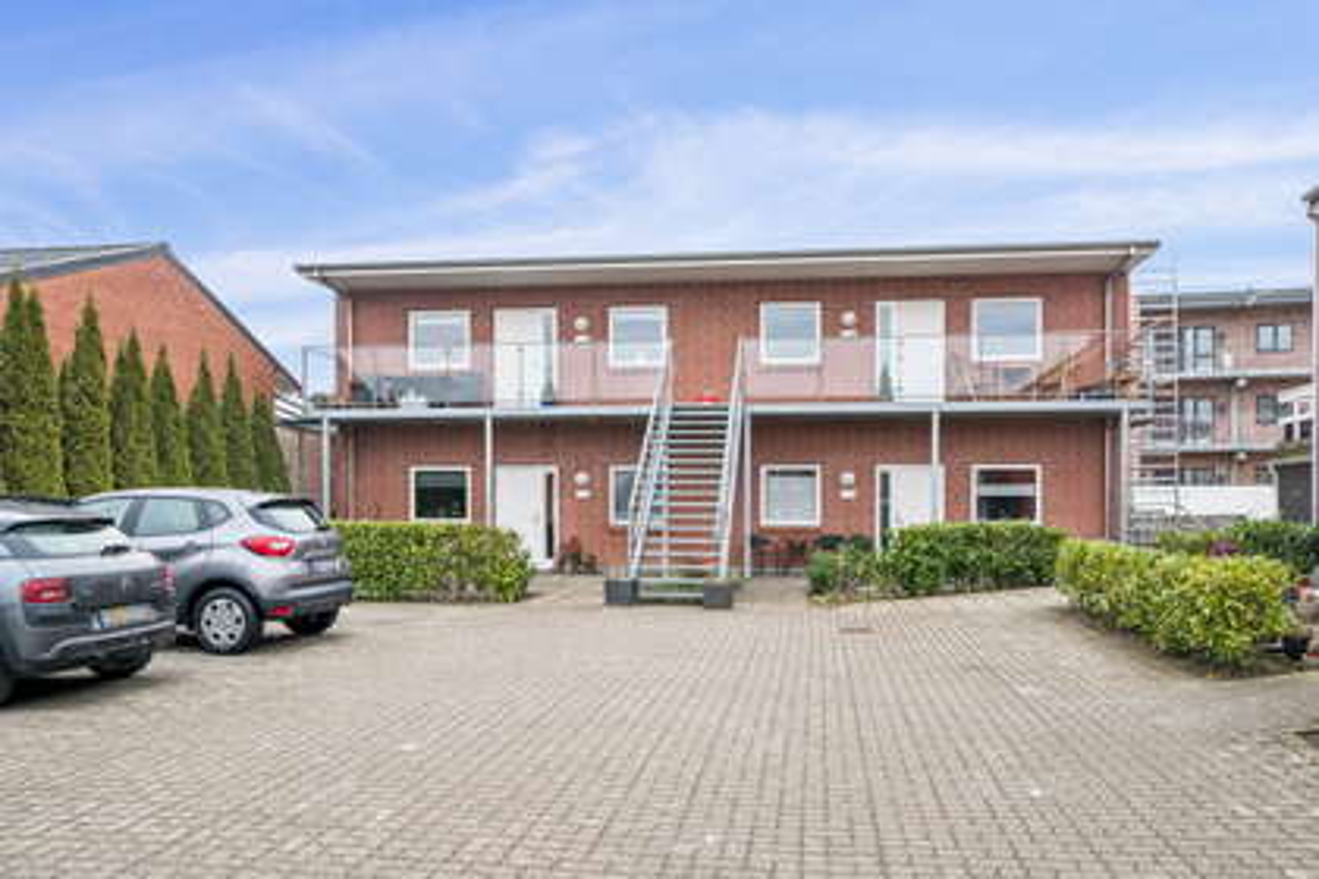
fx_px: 953
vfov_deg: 49.6
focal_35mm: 26
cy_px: 440
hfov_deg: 69.4
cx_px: 660
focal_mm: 26
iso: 800
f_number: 6.3
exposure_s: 1/125
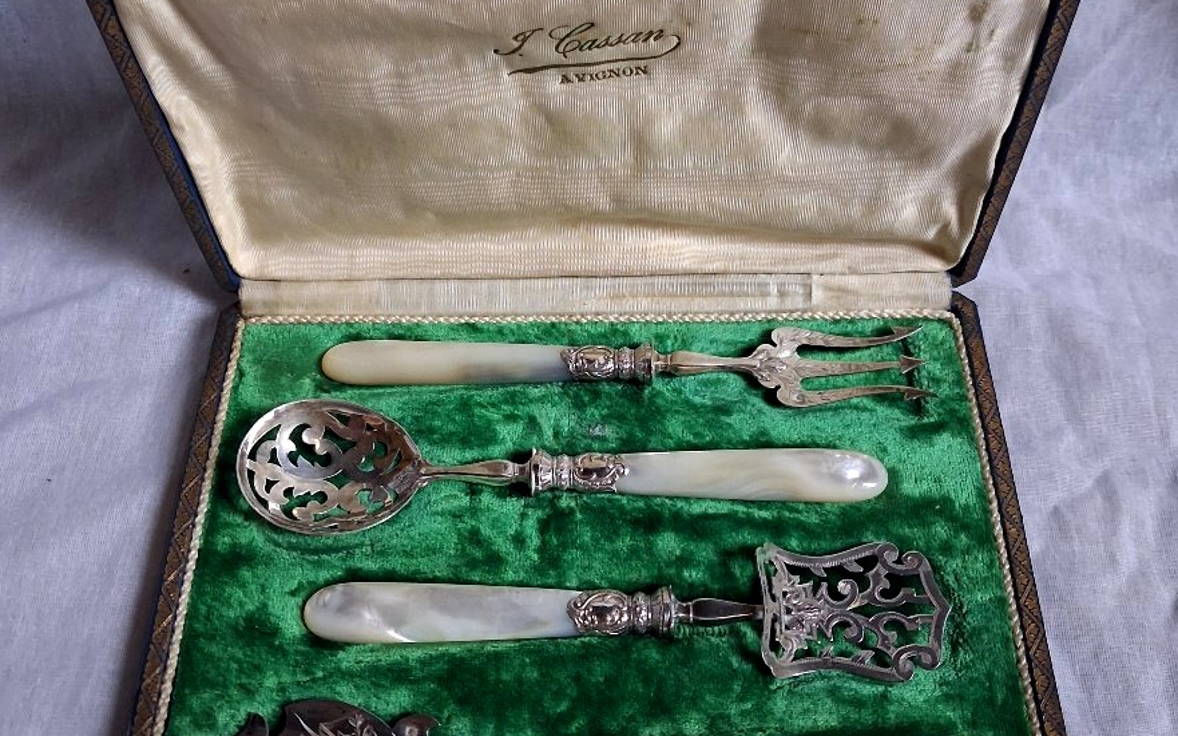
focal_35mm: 39
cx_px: 590
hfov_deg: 50.4
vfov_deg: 32.7
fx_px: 1252
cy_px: 316
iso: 500
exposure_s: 1/33
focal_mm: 4
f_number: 1.8
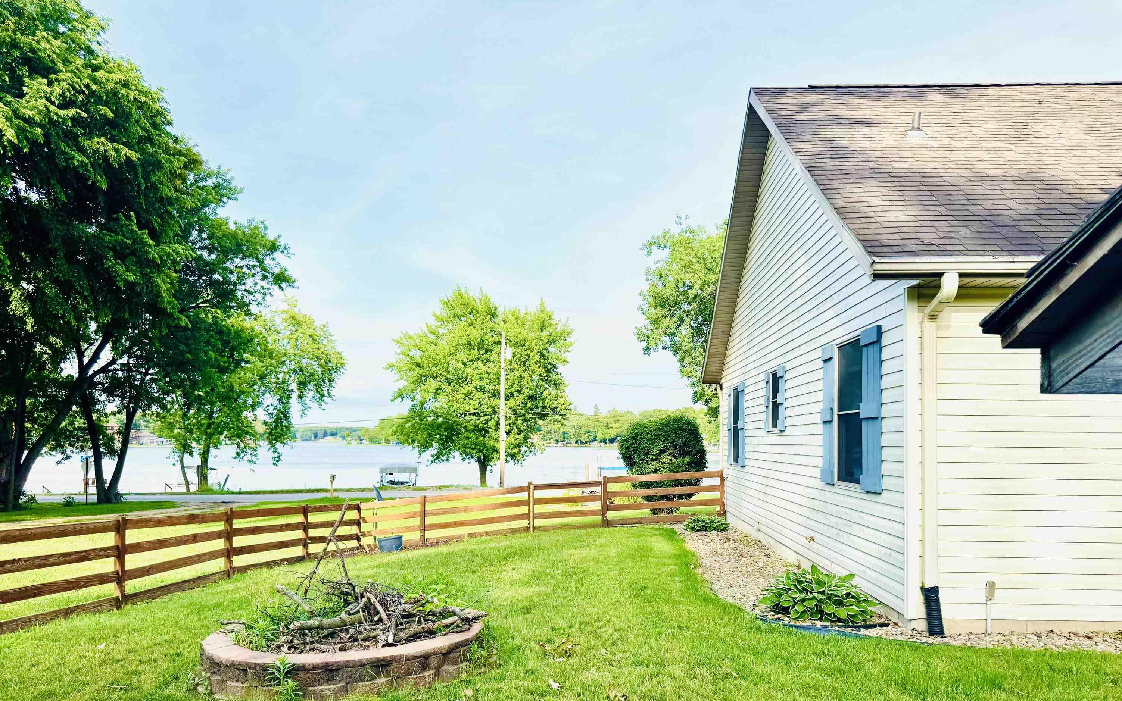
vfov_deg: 47.3
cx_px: 567
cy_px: 423
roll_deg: -0.2
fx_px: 795
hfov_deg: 70.4
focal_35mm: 26
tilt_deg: +0.6
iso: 80
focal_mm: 6.76
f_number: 1.78
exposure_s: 1/3096
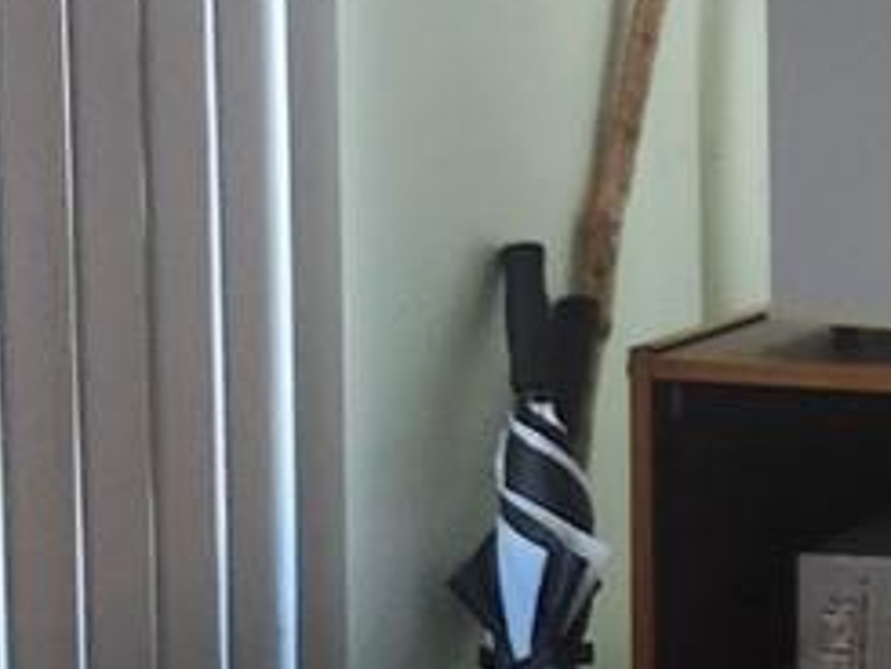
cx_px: 2313
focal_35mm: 150
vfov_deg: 9.9
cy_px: 120
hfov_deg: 10.7
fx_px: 3863
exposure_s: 1/120
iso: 250
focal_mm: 5.54
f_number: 1.8
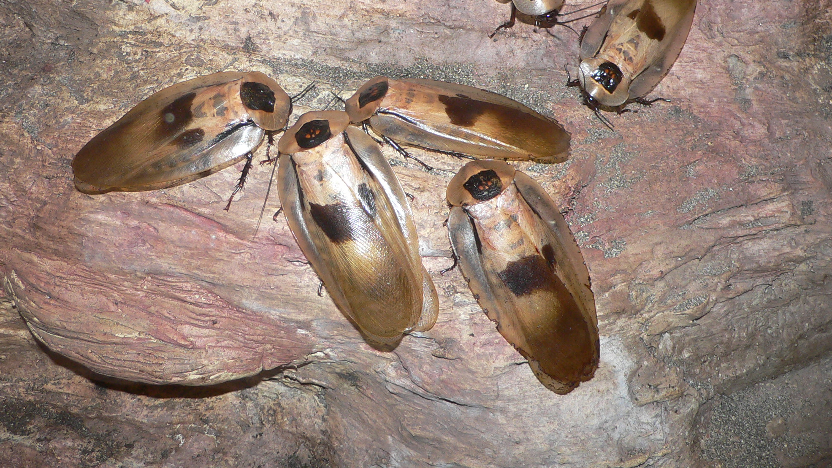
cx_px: 408
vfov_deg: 30.3
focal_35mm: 39
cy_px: 167
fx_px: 860
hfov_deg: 51.6
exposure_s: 1/60
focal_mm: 4.6
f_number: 2.8
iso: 100
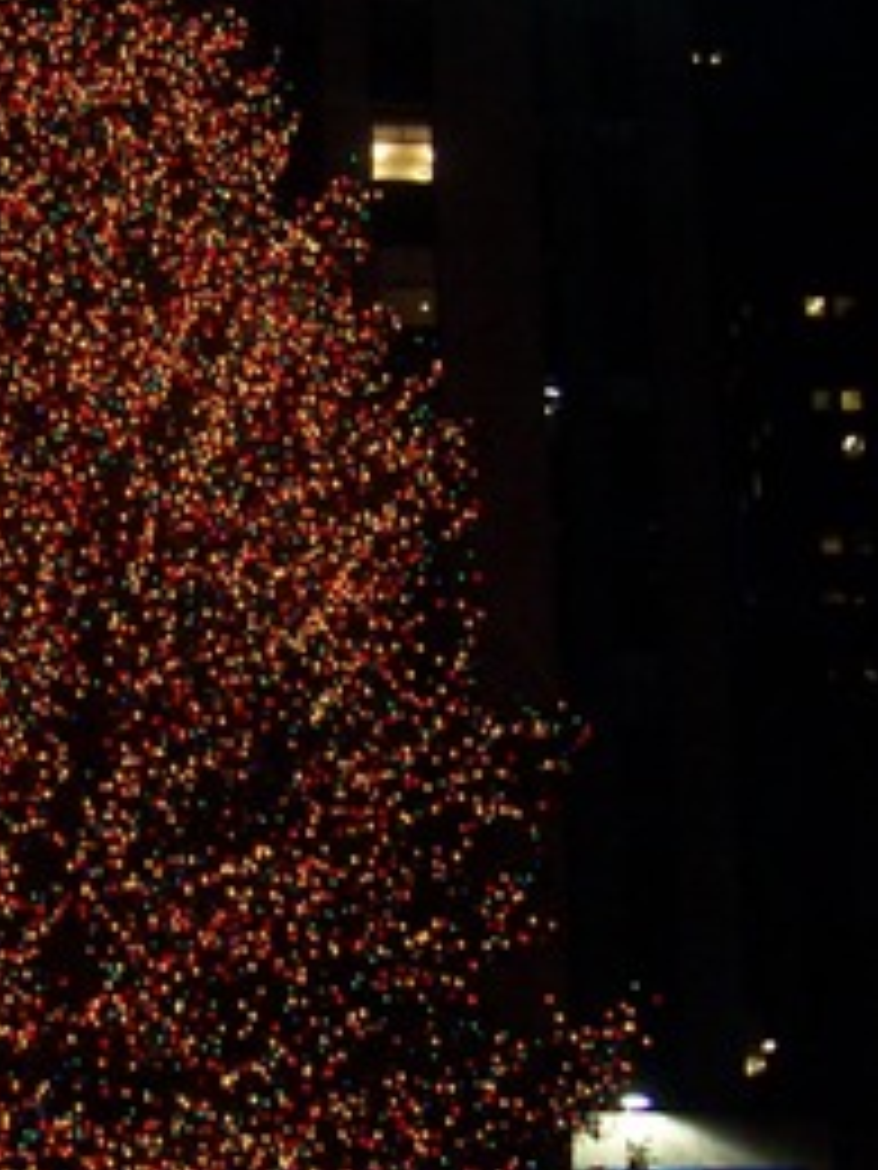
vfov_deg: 28.7
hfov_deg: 21.5
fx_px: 2266
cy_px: 830
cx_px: 113
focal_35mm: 67
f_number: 2.8
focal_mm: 5.6
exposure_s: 1/60
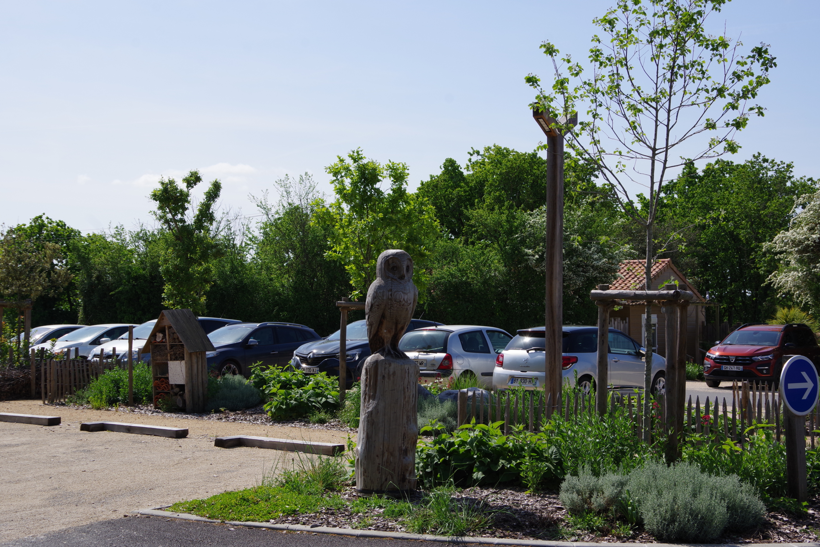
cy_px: 274
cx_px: 410
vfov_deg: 25.1
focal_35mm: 54
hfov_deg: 36.9
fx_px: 1230
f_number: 10
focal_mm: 36
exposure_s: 1/400
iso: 200
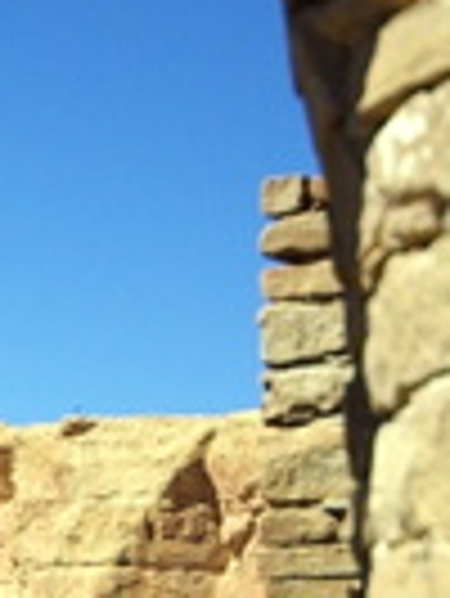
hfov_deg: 8.4
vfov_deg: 11.2
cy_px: 688
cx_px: -234
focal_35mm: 173
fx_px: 2994
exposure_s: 1/350
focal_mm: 20
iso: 100
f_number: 5.6
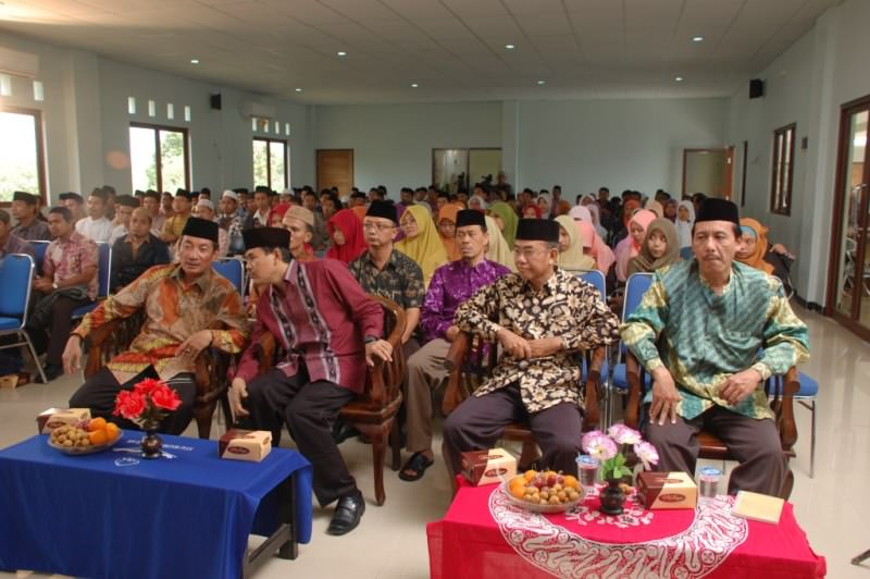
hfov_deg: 62.0
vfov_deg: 43.5
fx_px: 724
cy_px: 290
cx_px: 435
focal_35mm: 30
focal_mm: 20
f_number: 5.6
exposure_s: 1/50
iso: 400
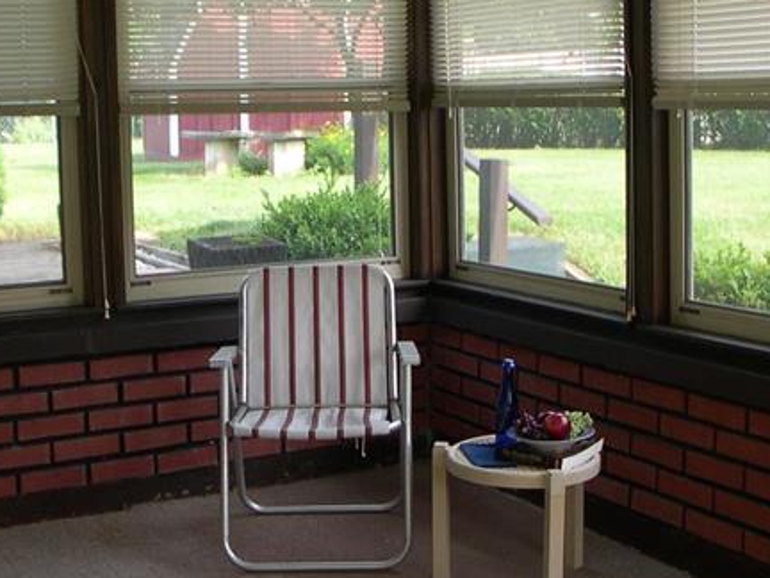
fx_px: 2002
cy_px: 250
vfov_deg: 16.4
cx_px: 317
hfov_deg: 21.7
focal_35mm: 90
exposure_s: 1/97.2
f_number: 2.8
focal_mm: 8
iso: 100
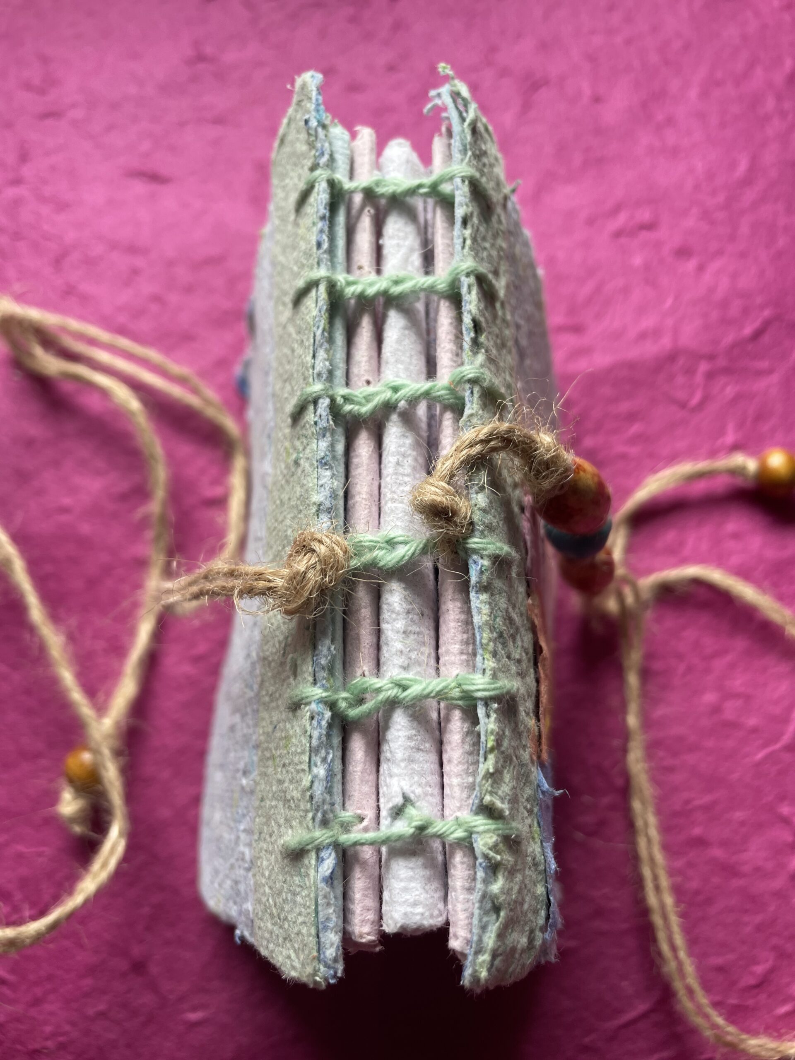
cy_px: 530
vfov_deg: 67.3
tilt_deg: -71.9
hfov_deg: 53.1
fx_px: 796
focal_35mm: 26
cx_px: 398
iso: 50
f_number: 1.6
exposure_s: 1/121
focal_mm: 4.2
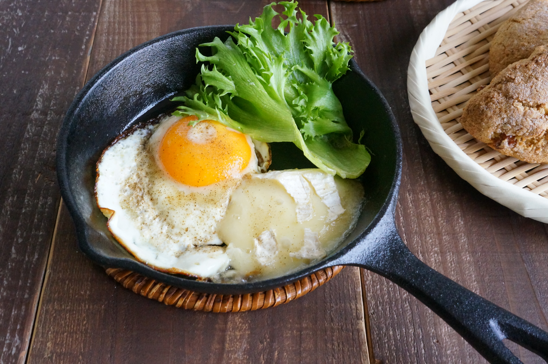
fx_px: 639
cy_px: 182
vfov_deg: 31.8
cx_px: 274
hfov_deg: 46.4
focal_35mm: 42
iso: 3200
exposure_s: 1/50
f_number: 10
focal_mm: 28
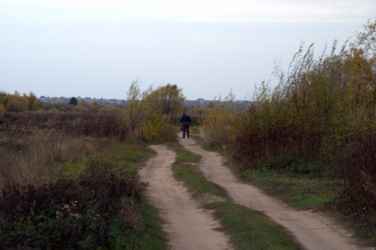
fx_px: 1644
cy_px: 125
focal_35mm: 158
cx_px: 188
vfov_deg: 8.7
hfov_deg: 13.0
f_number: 8
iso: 800
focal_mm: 105
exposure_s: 1/125
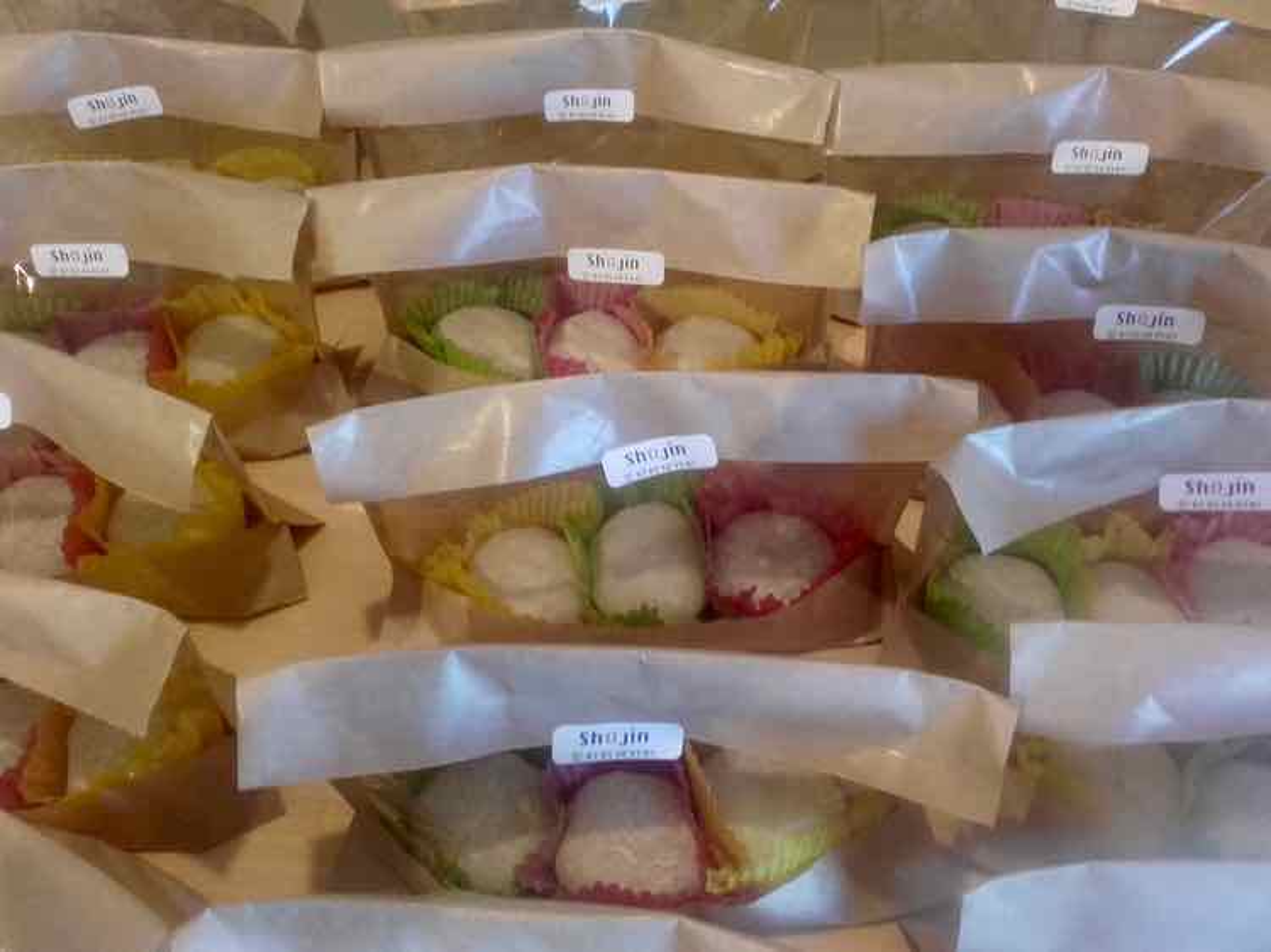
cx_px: 636
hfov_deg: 58.4
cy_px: 476
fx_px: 1138
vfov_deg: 45.4
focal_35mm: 31
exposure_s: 1/25
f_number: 2.2
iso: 110
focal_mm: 3.31
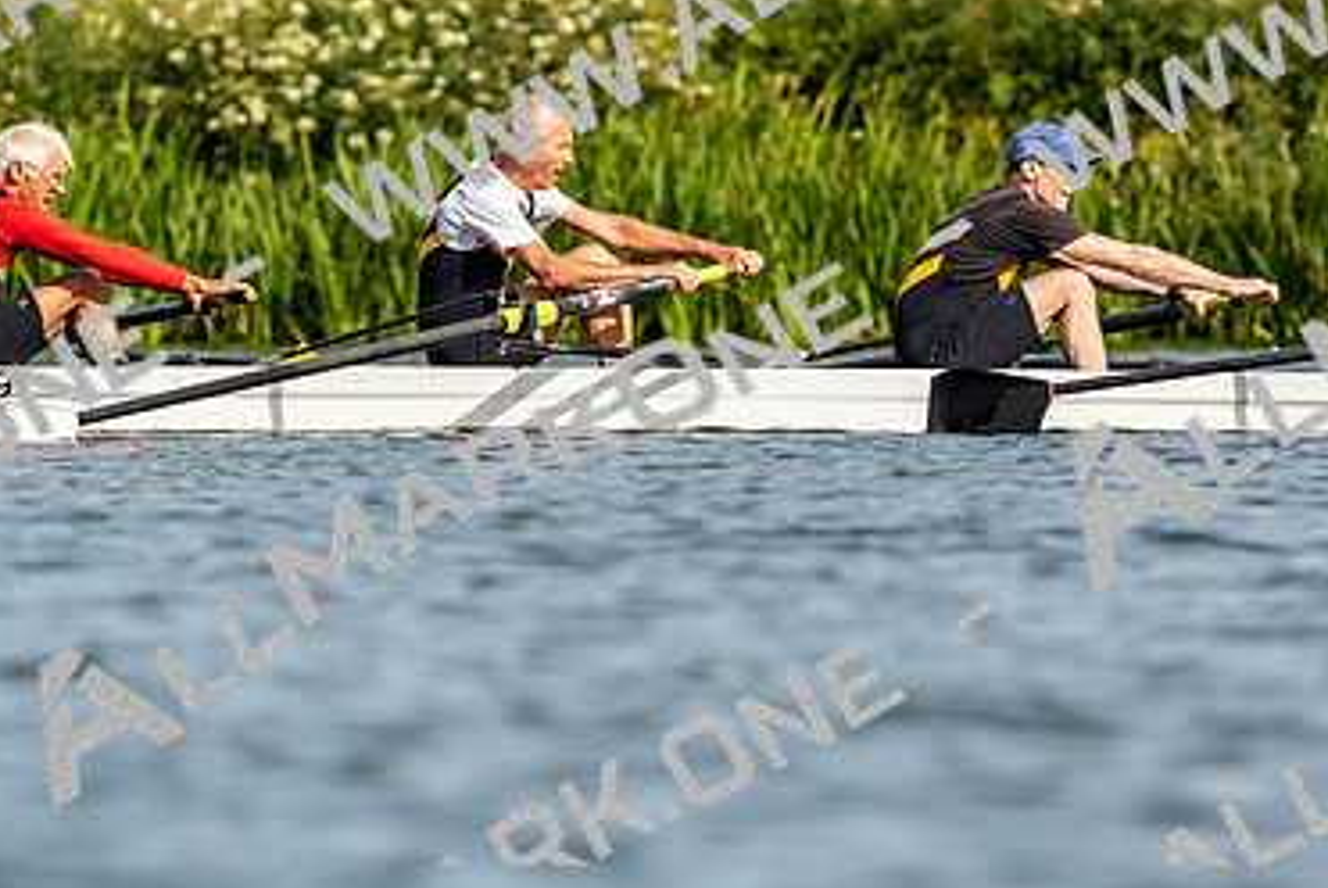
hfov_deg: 2.9
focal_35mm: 706
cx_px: 766
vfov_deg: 2.0
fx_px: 26063
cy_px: 252
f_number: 6.3
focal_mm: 452
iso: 250
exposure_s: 1/2000
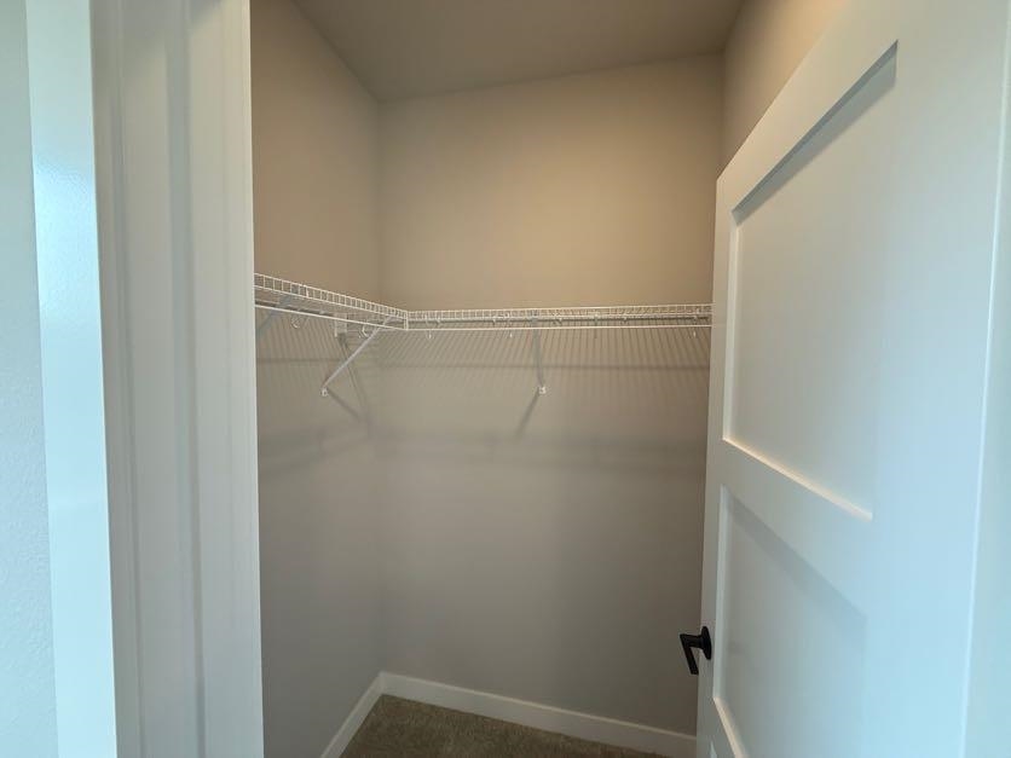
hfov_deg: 102.1
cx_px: 506
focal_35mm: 14
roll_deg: -0.5
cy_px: 379
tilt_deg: -2.2
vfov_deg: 85.7
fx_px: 409
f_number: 2.2
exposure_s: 1/120
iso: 200
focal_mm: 2.22
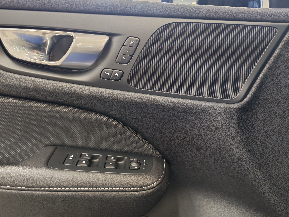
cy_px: 108
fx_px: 250
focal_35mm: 30
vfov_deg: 46.8
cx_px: 144
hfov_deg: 60.0
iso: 740
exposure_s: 1/50
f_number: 1.9
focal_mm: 6.12
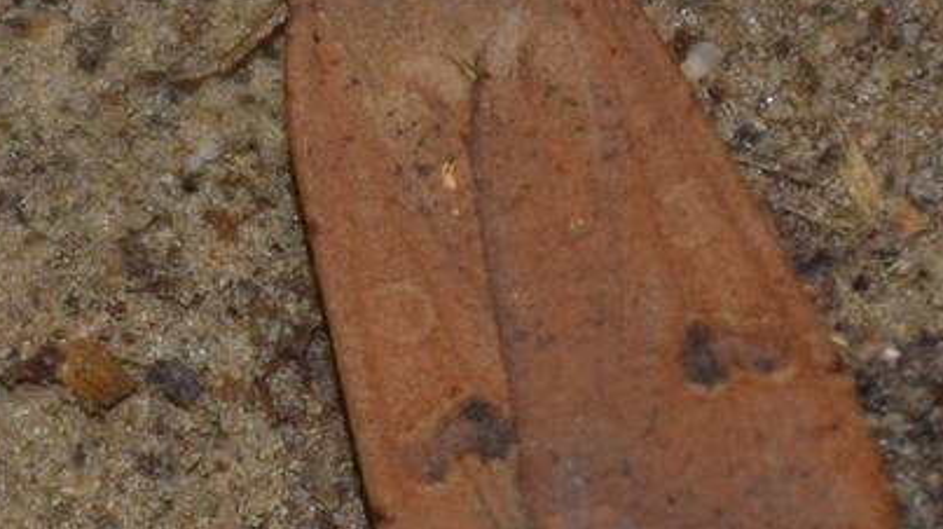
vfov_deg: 2.3
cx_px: 385
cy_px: 325
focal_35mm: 525
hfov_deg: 4.1
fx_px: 13118
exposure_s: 1/60
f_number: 5.6
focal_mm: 140
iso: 320
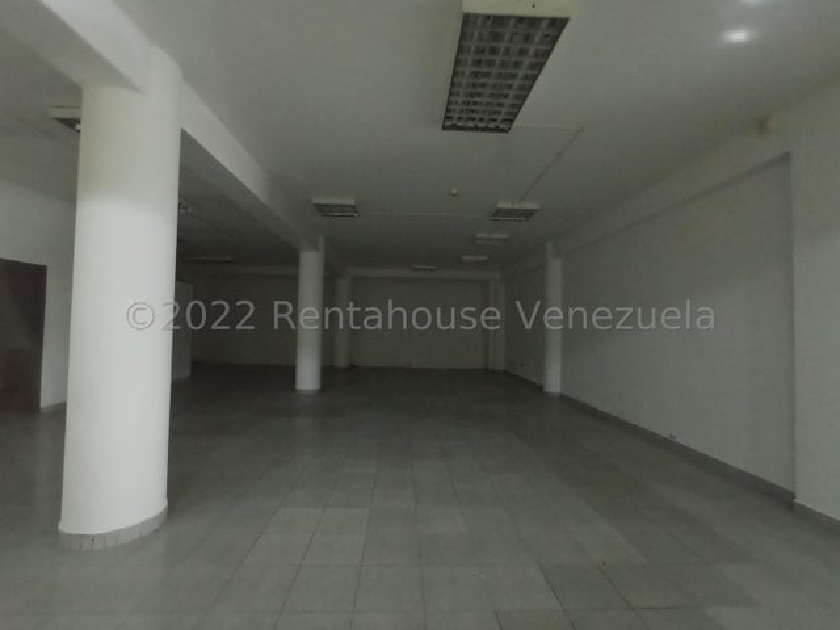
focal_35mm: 15
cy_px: 315
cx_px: 420
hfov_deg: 98.2
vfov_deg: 81.7
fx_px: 364
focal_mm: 1.65
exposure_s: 1/16.7
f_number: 2.2
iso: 1758
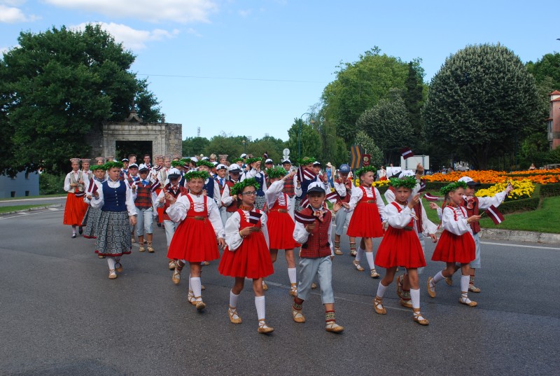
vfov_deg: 37.0
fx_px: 561
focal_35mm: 36
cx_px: 280
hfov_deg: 53.0
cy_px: 188
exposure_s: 1/160
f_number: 6.3
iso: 100
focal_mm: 24
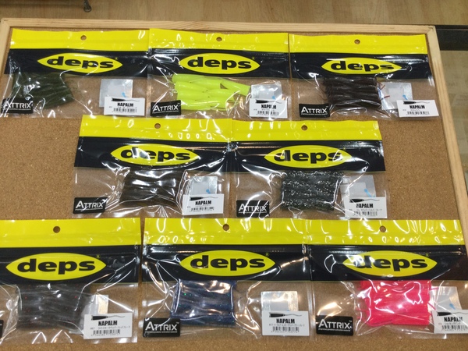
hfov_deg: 58.4
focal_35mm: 31
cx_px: 234
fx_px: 419
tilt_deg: -70.6
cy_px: 176
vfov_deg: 45.4
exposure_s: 1/40
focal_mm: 3.3
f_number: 2.4
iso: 32
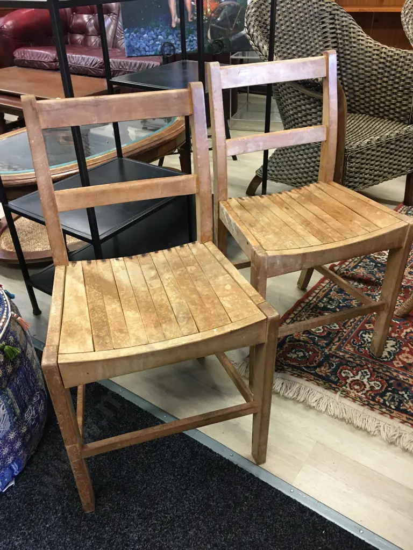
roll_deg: +0.7
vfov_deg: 61.7
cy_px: 275
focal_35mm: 29
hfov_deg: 48.2
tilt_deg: -31.7
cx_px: 206
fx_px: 461
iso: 80
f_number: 2.2
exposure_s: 1/17
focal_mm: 4.15
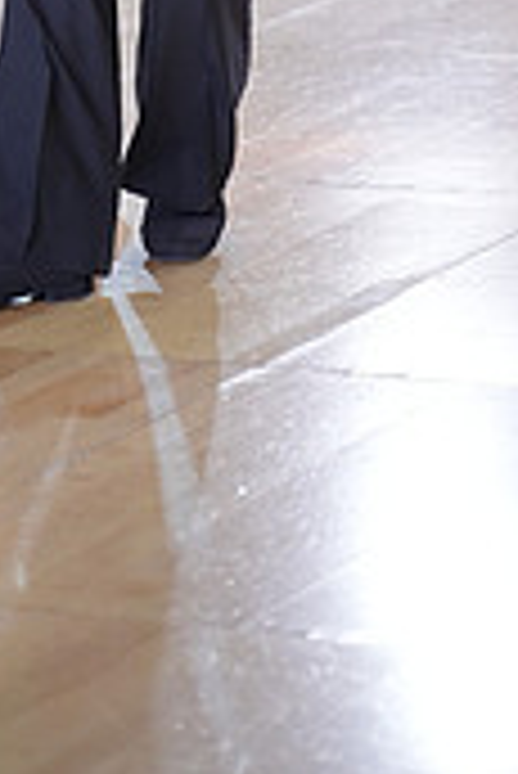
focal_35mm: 229
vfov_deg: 8.7
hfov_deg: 6.0
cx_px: -11
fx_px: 4932
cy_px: -522
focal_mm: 68
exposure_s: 1/500
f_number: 2
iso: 800
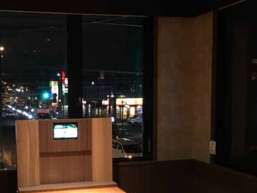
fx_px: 393
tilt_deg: -3.8
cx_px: 86
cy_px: 124
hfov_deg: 35.8
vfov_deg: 27.4
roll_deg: +0.0
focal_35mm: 53
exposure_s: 1/15
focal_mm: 4.15
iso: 200
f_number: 2.2
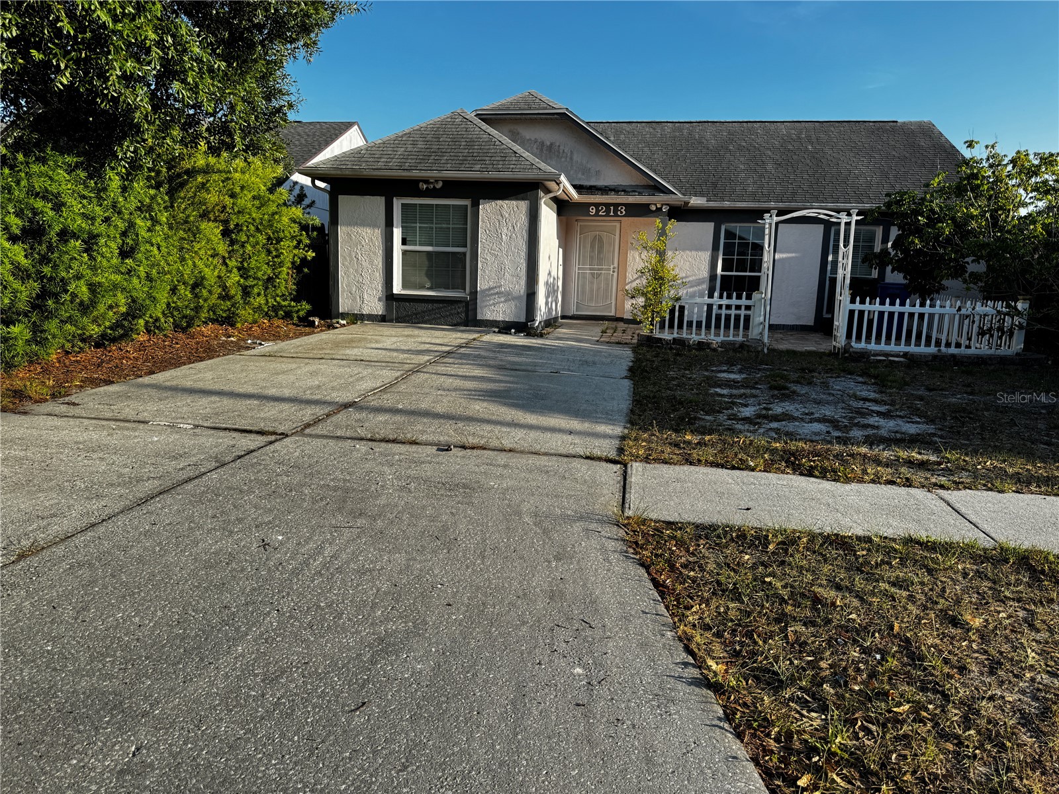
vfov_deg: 56.8
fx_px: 734
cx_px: 530
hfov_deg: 71.6
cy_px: 397
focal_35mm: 24
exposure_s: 1/1193
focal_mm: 6.76
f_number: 1.78
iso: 80
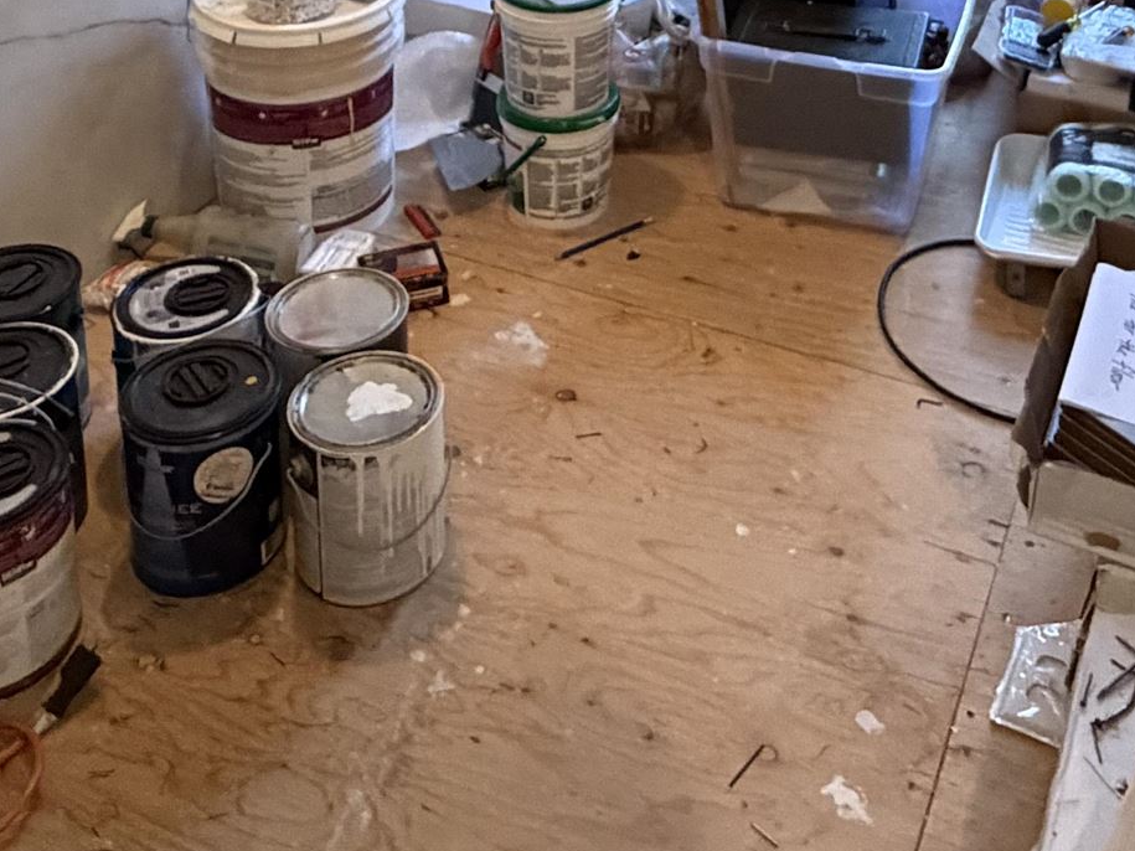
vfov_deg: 25.7
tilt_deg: -13.2
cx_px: 726
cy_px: -301
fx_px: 1541
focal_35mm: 47
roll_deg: -1.9
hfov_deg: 40.1
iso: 800
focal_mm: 2.22
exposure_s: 1/60
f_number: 2.2
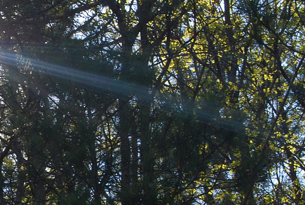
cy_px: 132
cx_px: -71
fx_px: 1862
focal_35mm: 219
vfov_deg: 6.3
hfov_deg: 9.2
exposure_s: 1/125
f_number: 9
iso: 200
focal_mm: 55
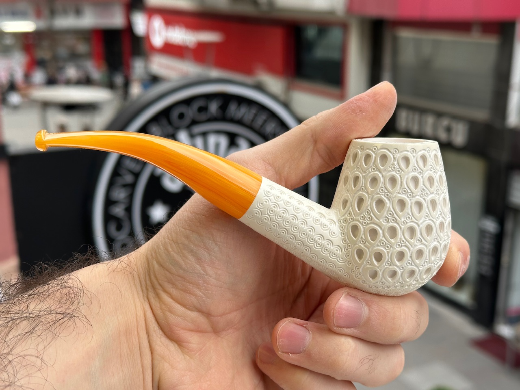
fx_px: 721
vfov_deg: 30.3
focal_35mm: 48
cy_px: 195
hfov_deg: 39.7
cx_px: 260
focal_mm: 6.86
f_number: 1.78
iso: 64
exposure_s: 1/271
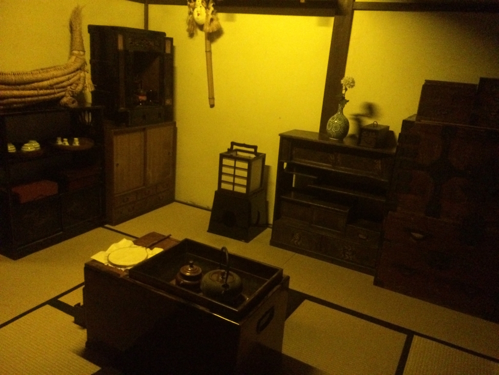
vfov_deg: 48.2
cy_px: 188
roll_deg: -4.4
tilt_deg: -18.1
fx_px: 418
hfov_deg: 61.7
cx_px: 250
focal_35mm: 29
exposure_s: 1/15
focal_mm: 4.15
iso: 1250
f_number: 2.2
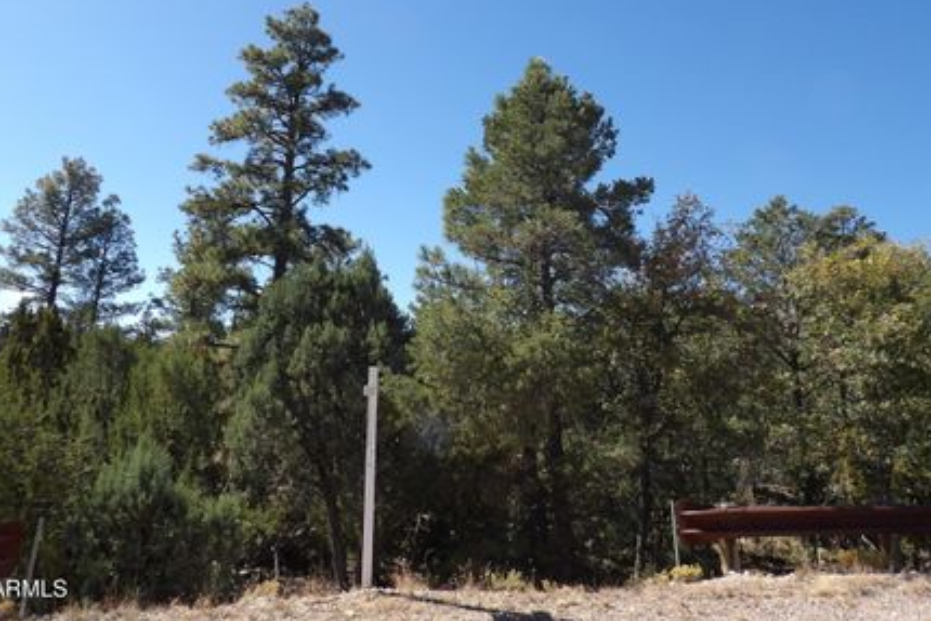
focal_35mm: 29
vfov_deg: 44.5
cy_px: 220
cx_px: 472
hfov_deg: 63.6
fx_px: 750
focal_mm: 4.3
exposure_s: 1/670
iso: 100
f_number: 3.2
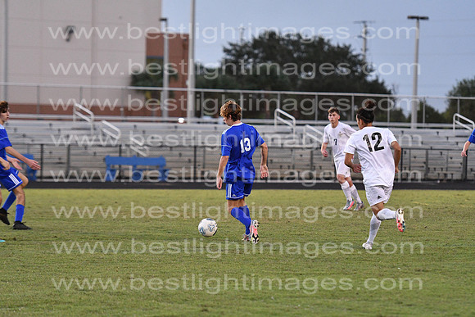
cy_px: 158
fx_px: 2573
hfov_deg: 10.5
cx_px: 238
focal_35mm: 195
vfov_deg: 7.0
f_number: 3.2
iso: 3200
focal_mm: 130
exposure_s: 1/800
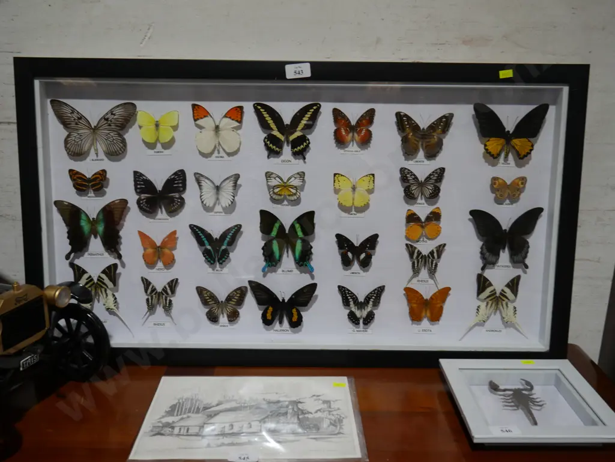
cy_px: 231
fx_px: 604
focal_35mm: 34
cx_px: 308
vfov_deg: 41.8
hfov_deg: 53.9
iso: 200
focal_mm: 17
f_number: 4
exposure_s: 1/80
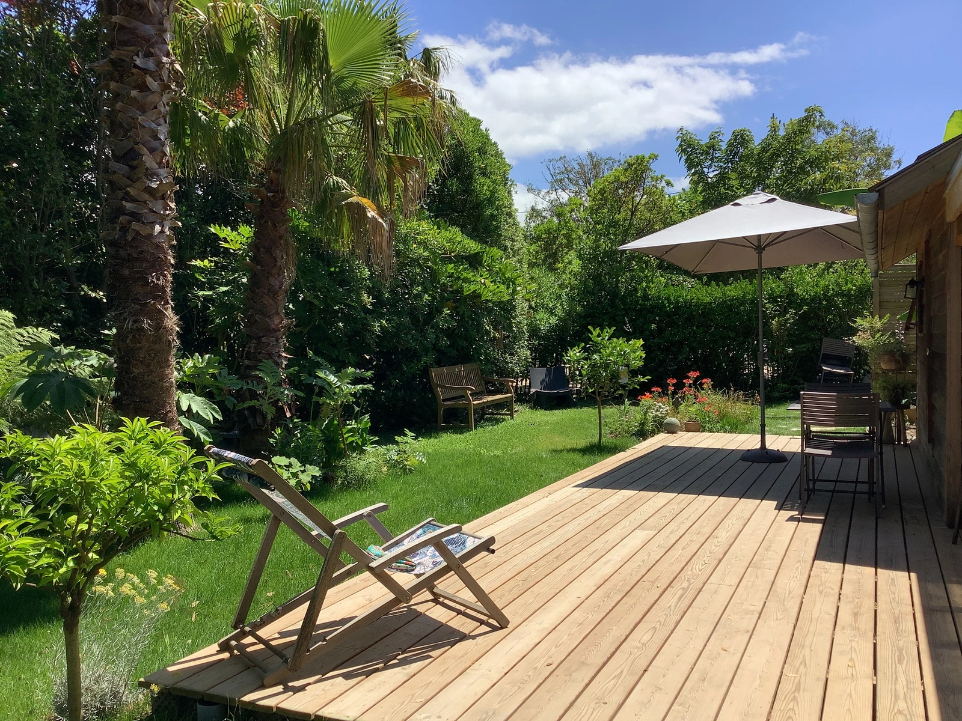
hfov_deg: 58.4
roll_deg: +1.3
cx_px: 481
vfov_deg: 45.4
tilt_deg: -2.9
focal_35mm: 31
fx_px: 862
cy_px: 360
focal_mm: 3.3
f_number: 2.4
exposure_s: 1/1045
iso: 25
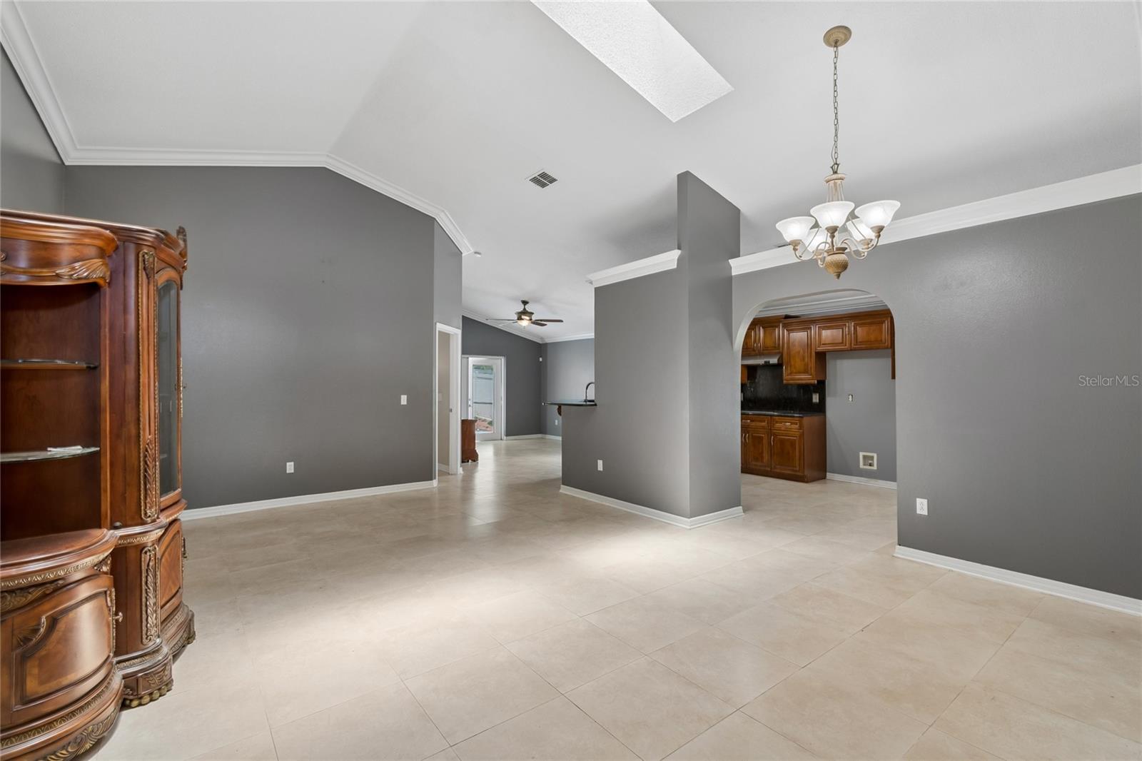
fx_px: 476
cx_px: 571
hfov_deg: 100.4
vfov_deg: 77.3
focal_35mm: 15
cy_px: 380
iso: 100
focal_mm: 10
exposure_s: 1/30
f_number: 7.1
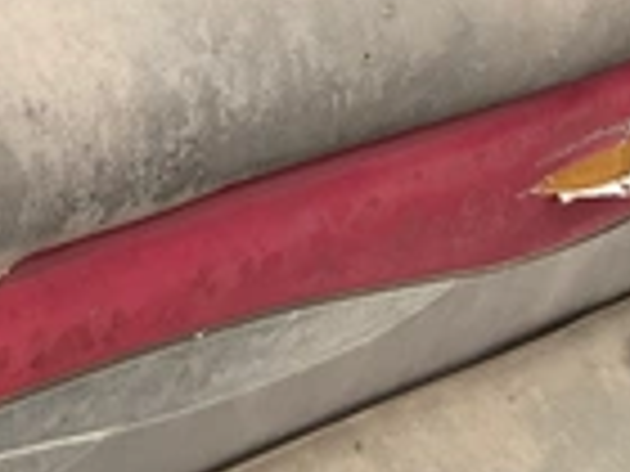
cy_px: -171
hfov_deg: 22.5
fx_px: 1511
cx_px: -18
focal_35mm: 83
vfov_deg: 16.6
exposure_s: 1/1035
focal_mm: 3
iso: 25
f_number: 1.8
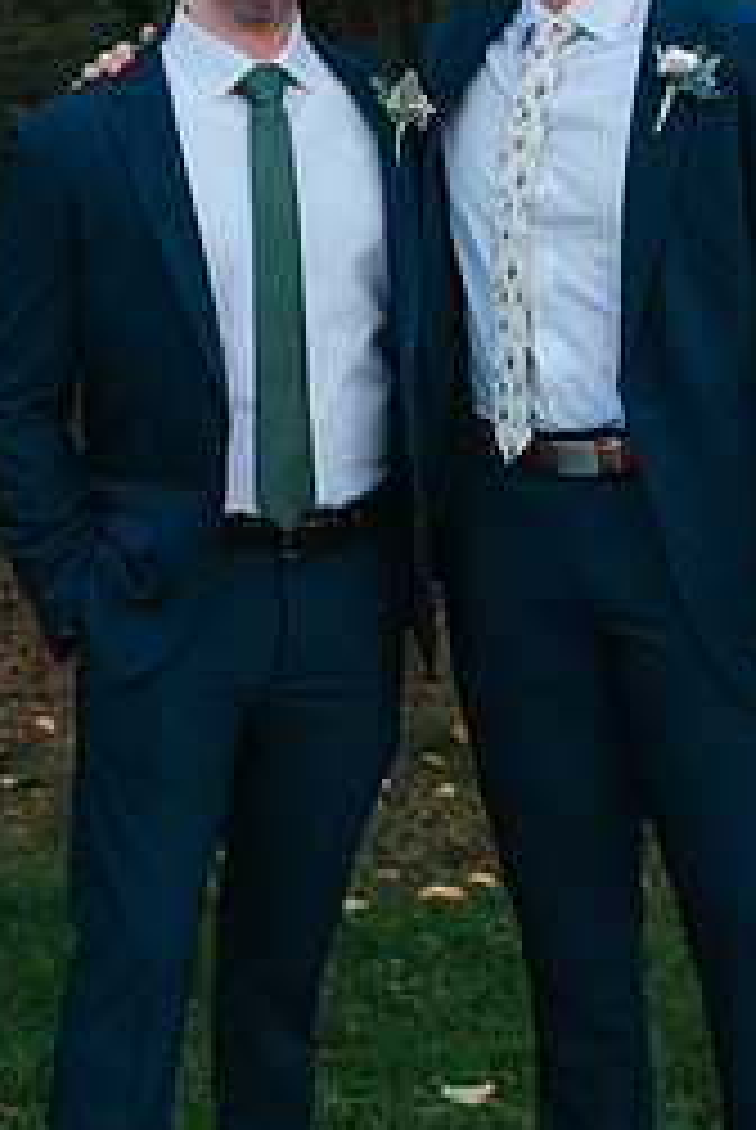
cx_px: 405
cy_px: 315
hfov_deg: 14.6
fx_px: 2953
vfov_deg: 21.5
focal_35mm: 94
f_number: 3.5
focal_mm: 35
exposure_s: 1/250
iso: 100
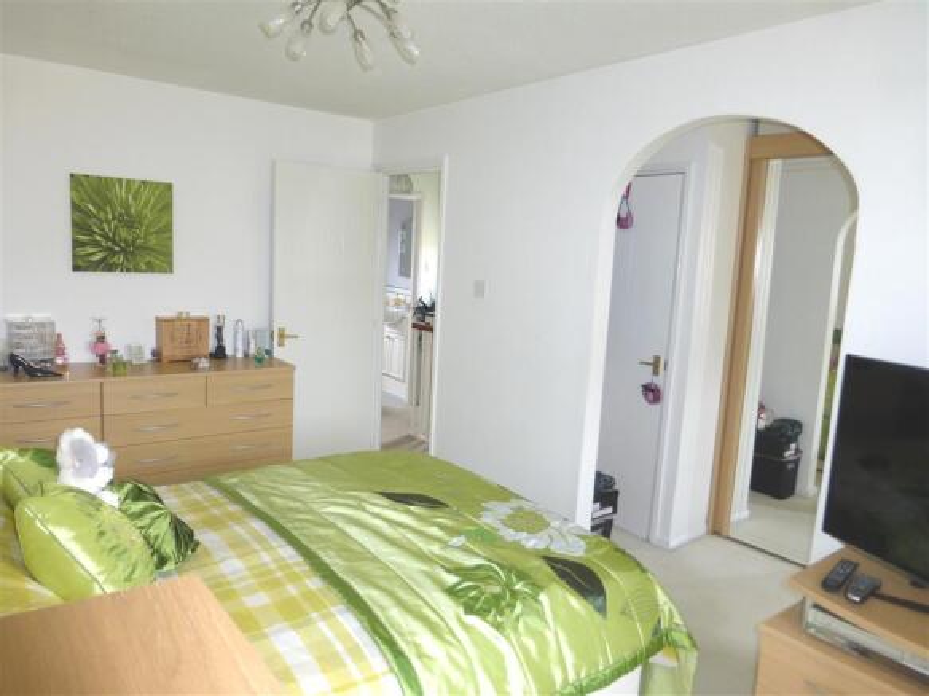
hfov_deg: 71.6
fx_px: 644
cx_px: 464
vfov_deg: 56.8
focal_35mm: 24
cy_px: 348
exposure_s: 1/60
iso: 200
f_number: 3.3
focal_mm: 4.3
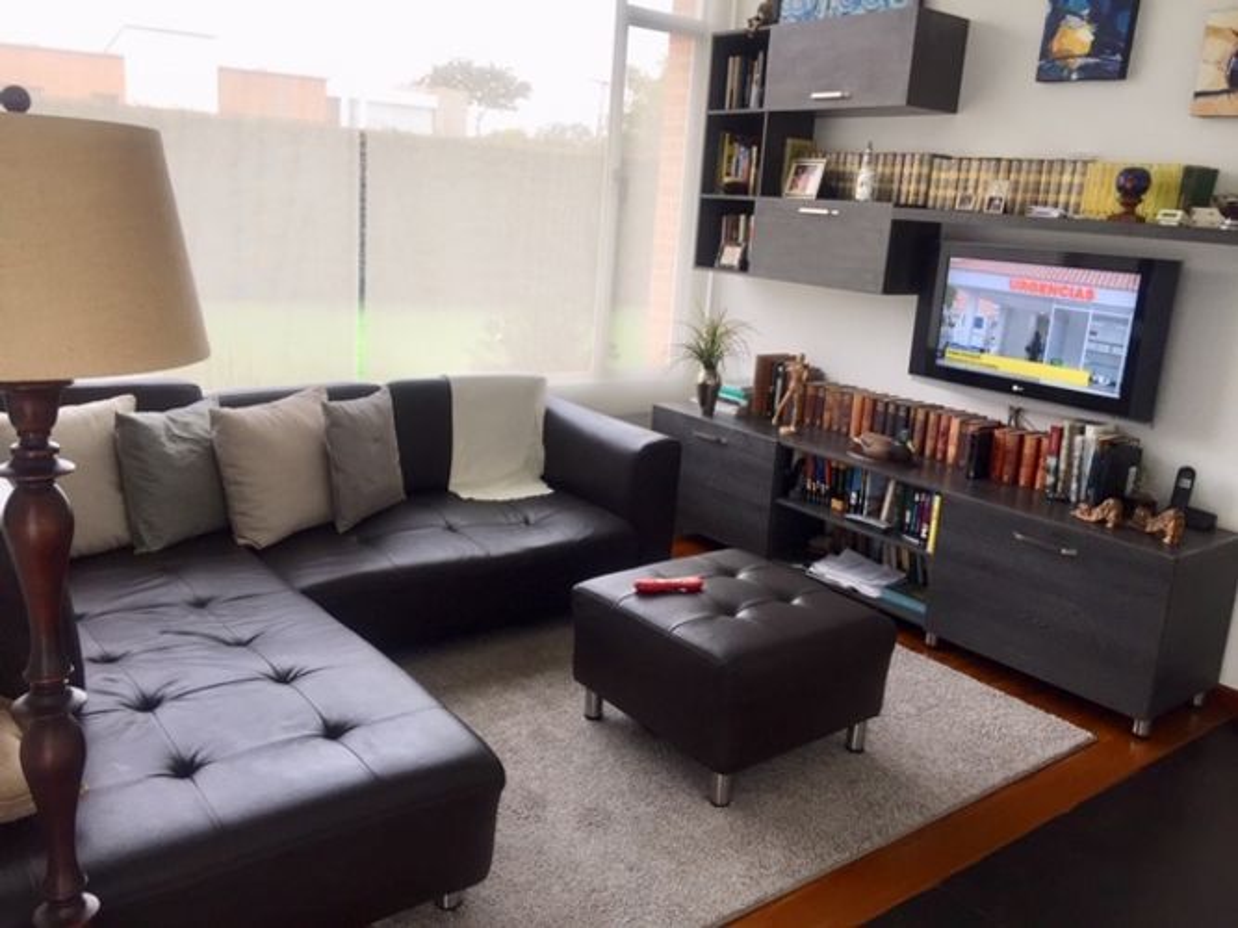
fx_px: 1037
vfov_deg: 48.2
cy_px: 464
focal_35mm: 29
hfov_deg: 61.7
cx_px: 619
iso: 40
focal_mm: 4.15
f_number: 2.2
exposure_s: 1/120
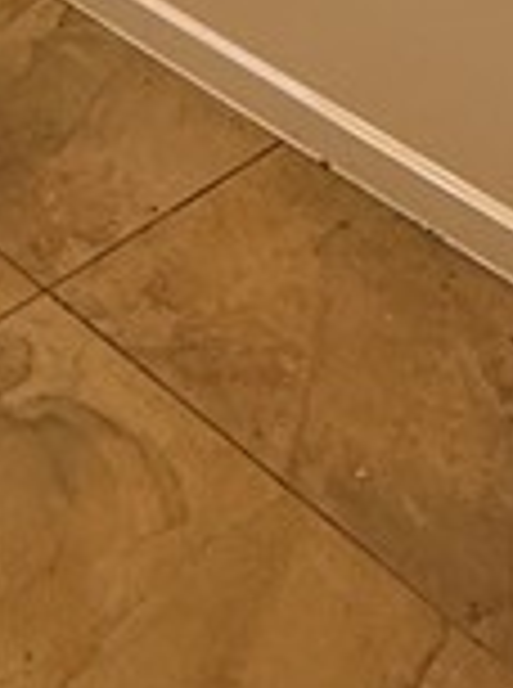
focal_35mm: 94
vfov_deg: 16.7
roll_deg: +1.2
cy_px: -621
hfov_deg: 14.3
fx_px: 1865
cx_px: -328
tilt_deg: -15.1
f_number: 2.2
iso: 200
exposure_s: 1/120
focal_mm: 2.22
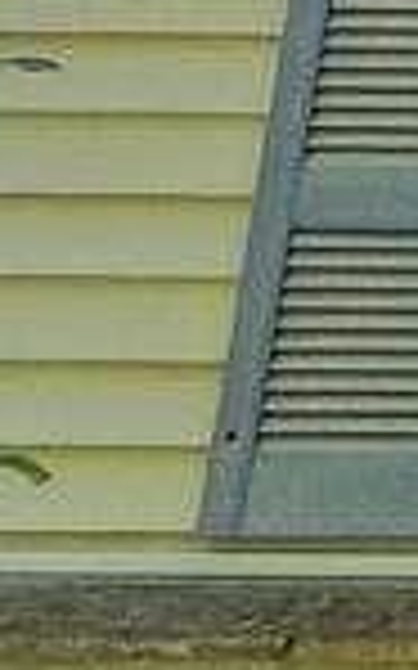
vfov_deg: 9.6
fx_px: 3813
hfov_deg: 4.8
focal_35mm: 209
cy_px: -504
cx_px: 2337
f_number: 1.8
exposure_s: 1/3333
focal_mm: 5.4
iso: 64
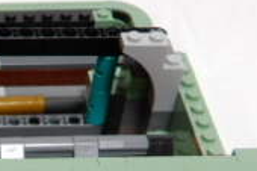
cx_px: -156
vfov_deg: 9.6
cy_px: 283
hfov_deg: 13.8
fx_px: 977
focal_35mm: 137
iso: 400
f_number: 4
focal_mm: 6.2
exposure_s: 1/30
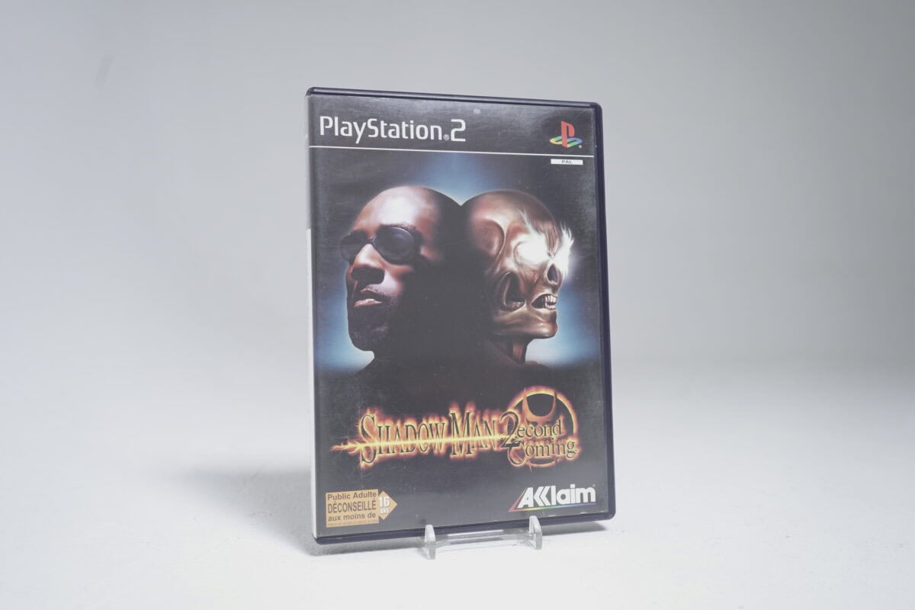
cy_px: 305
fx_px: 839
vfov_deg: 40.0
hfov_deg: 57.2
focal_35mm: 33
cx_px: 458
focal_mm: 33
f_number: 5.6
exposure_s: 1/15
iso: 640
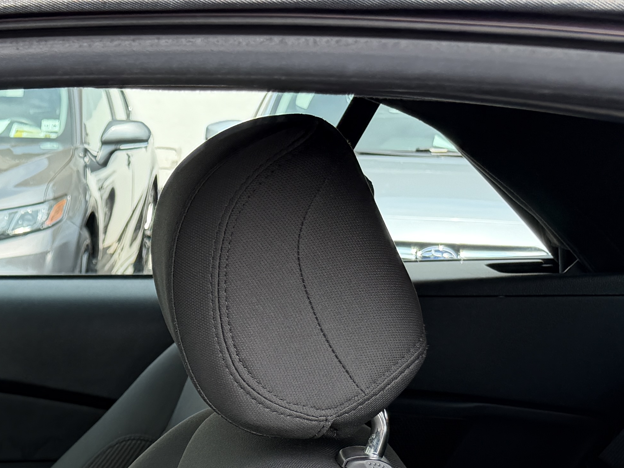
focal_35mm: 70
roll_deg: -1.0
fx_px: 1262
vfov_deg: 18.8
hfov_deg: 24.1
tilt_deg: -24.5
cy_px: 679
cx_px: -205
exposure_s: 1/567
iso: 80
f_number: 1.78
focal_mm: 6.76
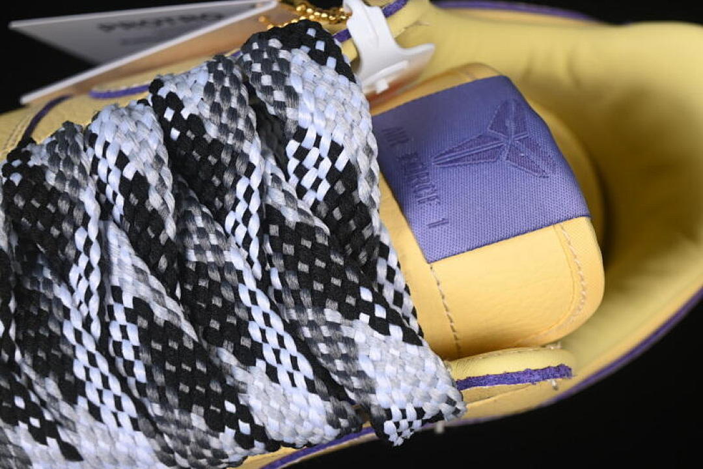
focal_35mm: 75
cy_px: 234
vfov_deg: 18.2
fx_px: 1464
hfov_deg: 27.0
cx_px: 352
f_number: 7.1
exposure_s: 1/80
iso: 160
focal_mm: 50
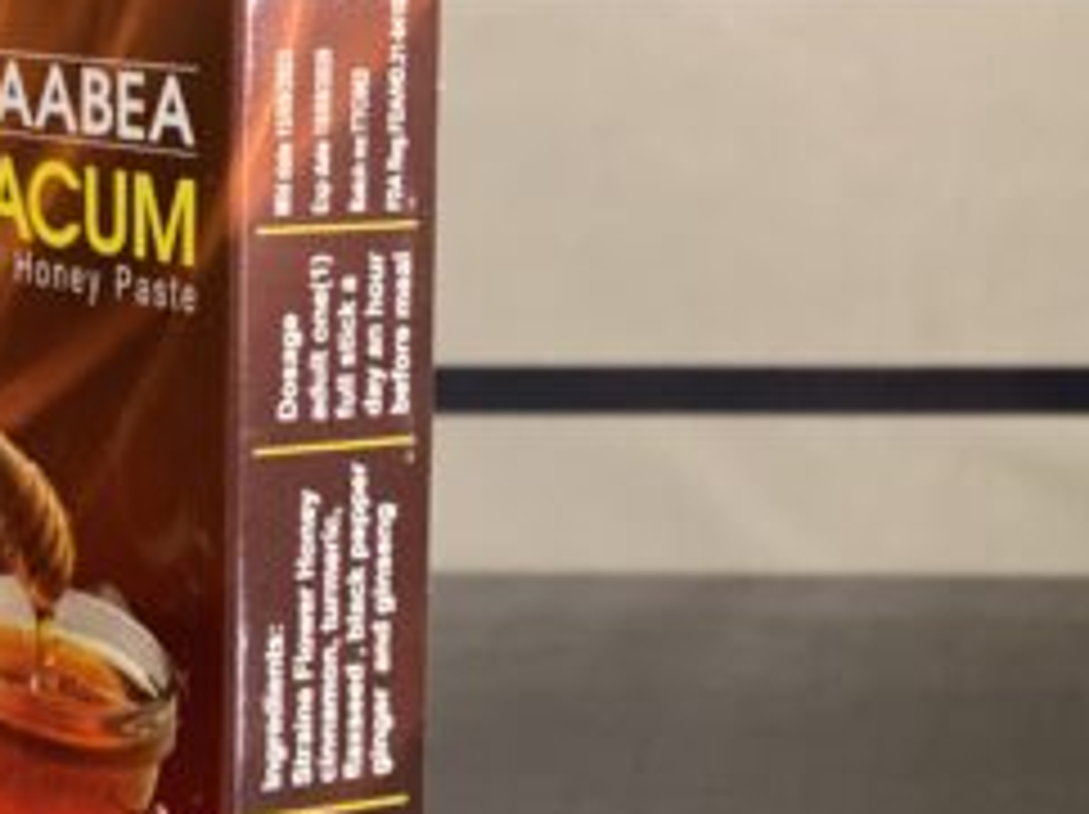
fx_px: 4054
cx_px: 176
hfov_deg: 15.2
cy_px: 562
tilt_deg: -8.4
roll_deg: +0.8
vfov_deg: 11.5
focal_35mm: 129
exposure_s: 1/37
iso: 400
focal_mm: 6
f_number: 2
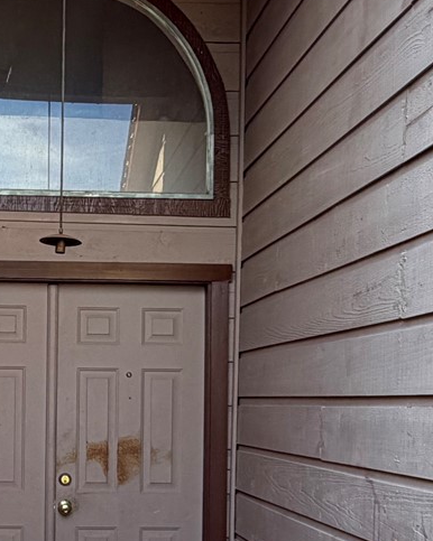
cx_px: 75
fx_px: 930
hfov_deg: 25.7
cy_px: 413
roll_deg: -1.0
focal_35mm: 58
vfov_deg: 31.8
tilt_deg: -0.7
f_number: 2.2
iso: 40
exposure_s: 1/153
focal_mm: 2.22
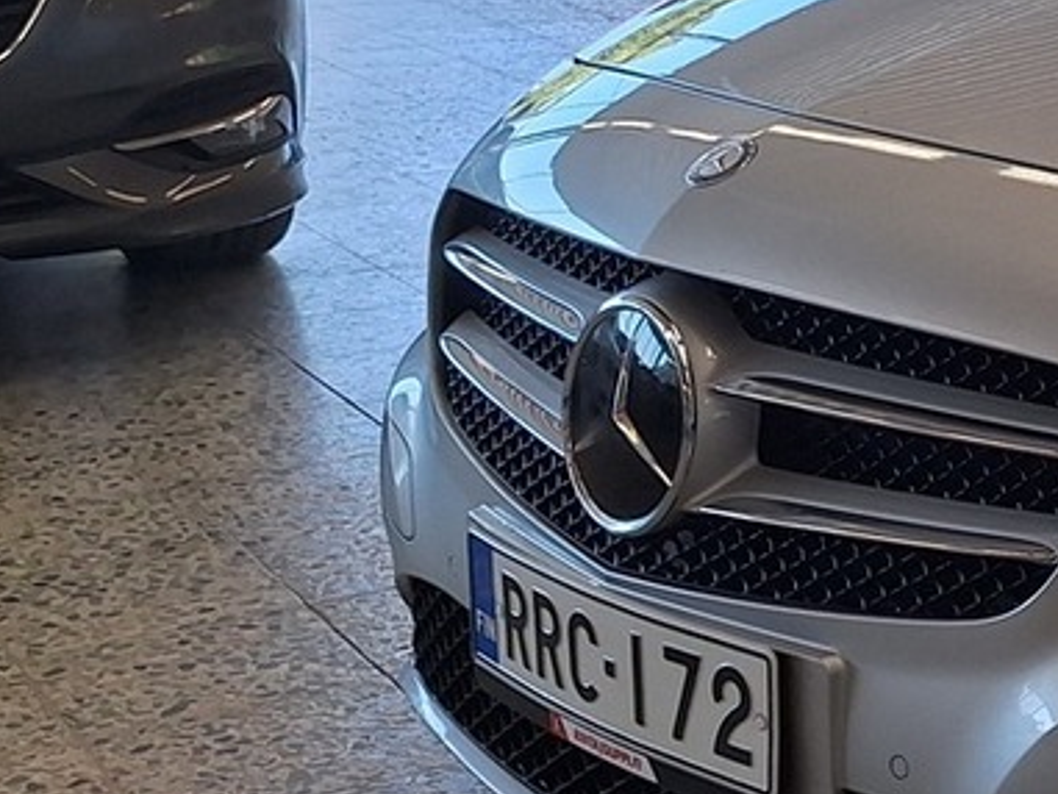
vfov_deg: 16.9
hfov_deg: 18.5
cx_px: 1797
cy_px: 161
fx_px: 2660
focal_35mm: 87
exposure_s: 1/282
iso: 40
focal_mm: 5.54
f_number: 1.8
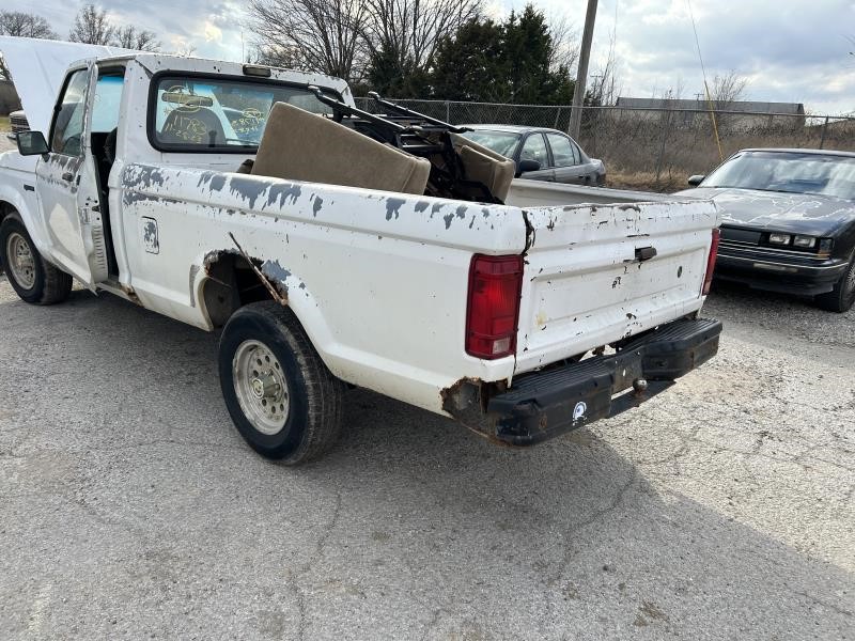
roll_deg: -2.9
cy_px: 320
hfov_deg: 67.3
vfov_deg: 53.1
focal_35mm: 26
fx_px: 642
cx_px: 428
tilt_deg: -20.5
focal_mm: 5.7
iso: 50
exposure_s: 1/1724
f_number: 1.5
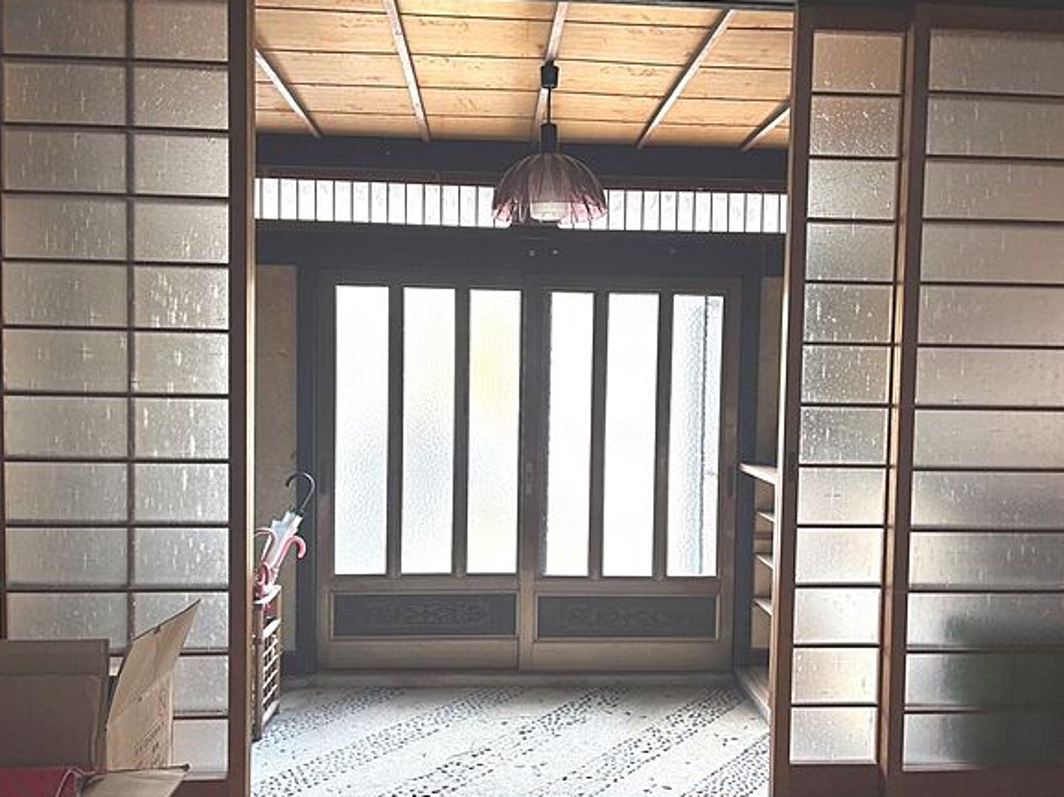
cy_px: 394
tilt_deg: -3.7
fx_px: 830
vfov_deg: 51.3
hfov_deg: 65.3
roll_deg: -1.0
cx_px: 532
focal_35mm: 27
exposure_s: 1/120
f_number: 1.6
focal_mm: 5.96
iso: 50
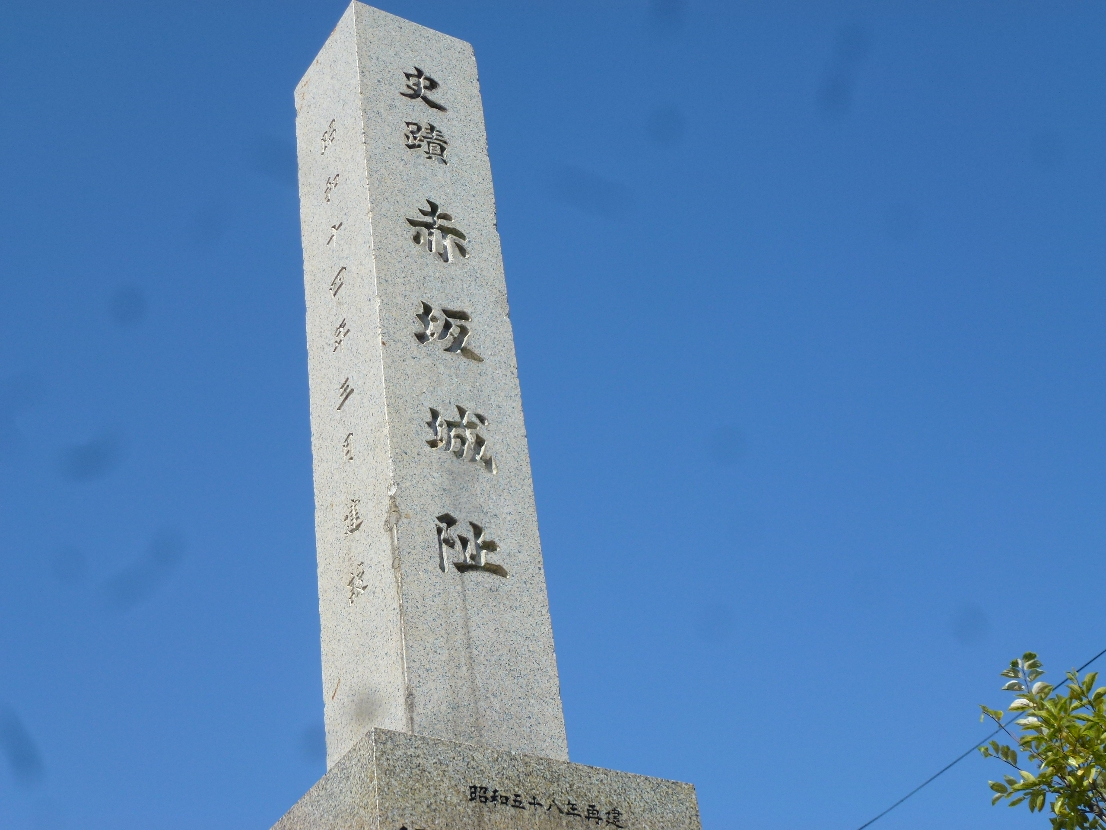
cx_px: 553
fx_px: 1821
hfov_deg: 33.8
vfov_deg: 25.7
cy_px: 415
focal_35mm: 57
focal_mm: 10.1
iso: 100
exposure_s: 1/800
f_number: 4.4
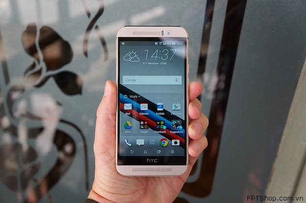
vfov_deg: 25.7
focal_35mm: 52
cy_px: 102
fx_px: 446
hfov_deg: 37.9
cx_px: 153
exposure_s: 1/60
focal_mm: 35
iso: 200
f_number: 4.5
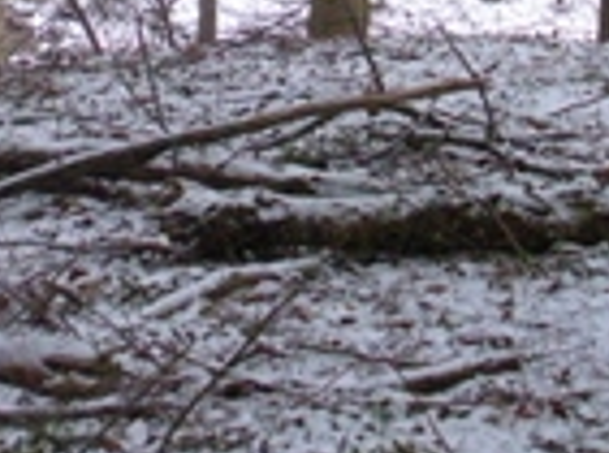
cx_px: 251
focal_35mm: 128
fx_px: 2246
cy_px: -347
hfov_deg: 15.4
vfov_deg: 10.8
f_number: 3.5
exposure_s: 1/125
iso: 604
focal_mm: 6.3
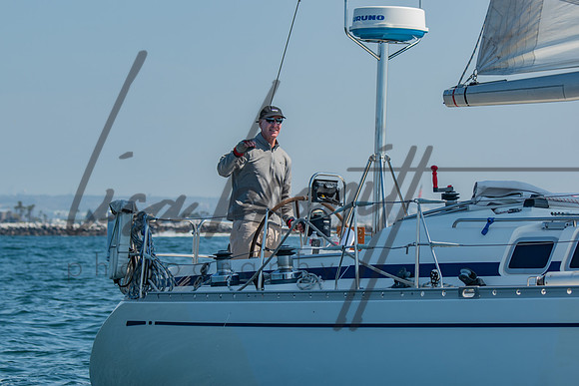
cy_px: 193
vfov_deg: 7.4
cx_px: 284
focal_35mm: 186
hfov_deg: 11.1
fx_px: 2987
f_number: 5.6
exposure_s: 1/500
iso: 100
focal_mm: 120
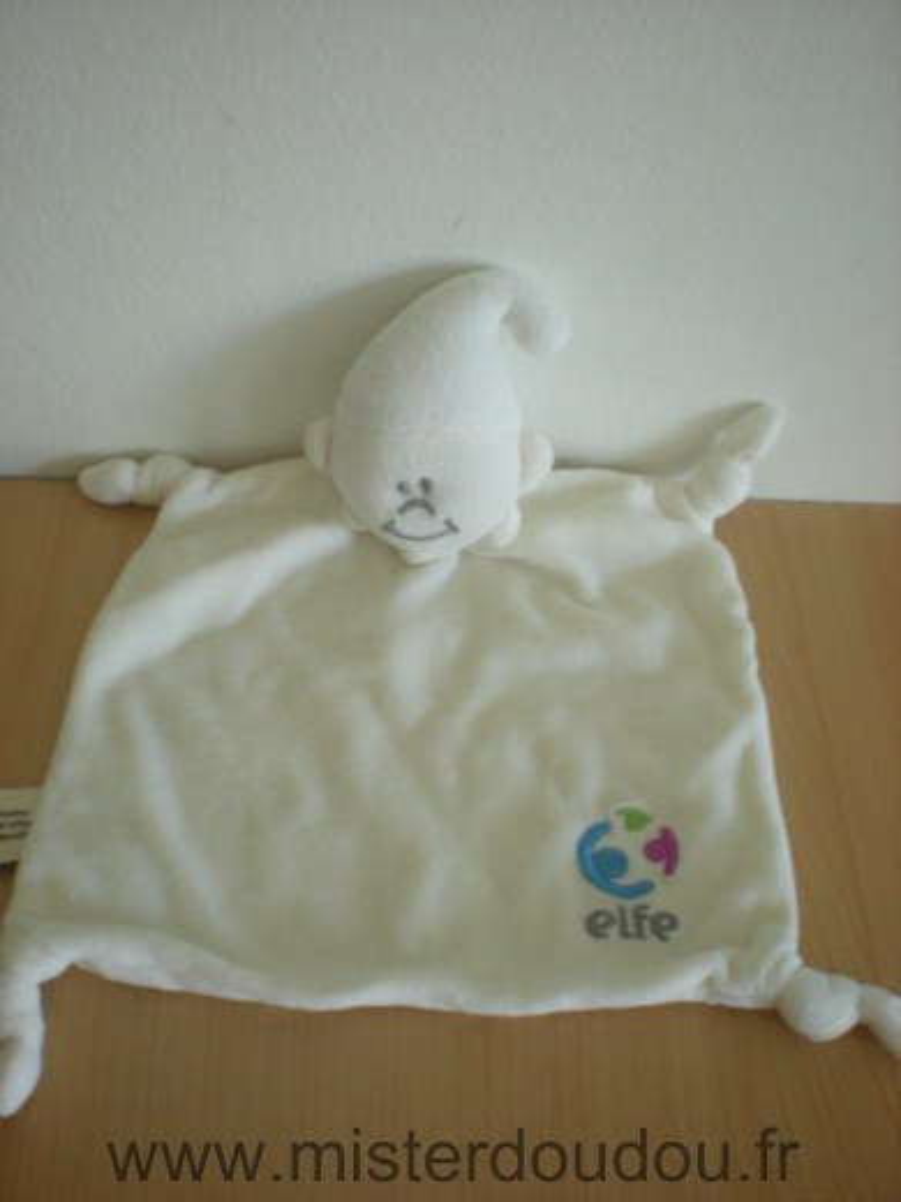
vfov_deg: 49.0
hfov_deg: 37.7
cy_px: 601
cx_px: 450
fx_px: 1319
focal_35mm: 38
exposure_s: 1/19.6
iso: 200
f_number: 3.1
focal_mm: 6.3
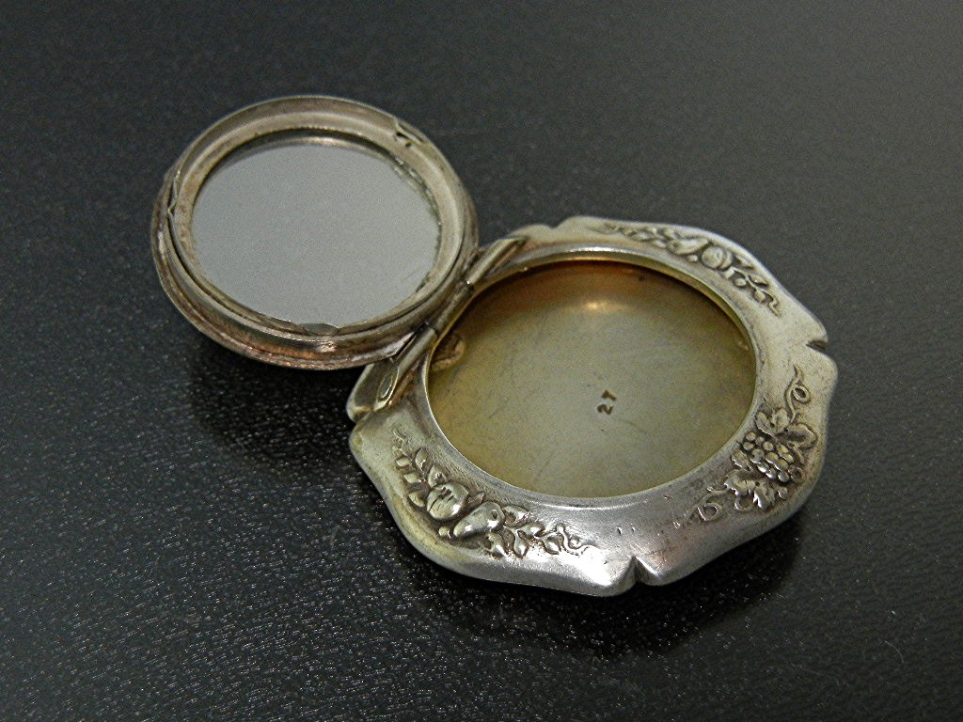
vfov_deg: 28.0
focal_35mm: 52
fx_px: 1447
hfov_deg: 36.8
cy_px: 361
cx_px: 482
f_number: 7.8
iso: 488
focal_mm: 9.3
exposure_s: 1/30
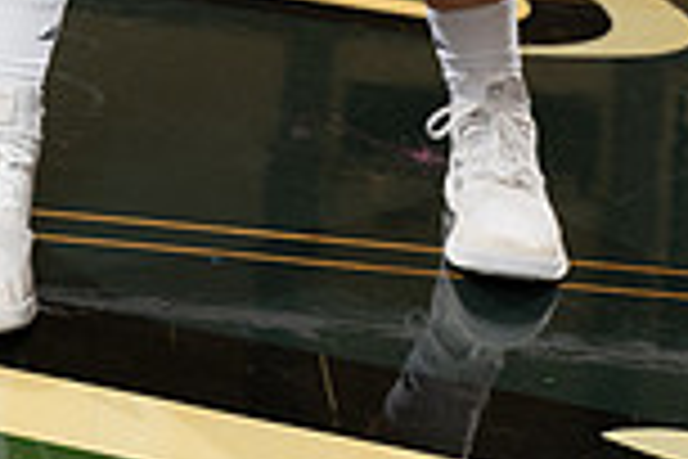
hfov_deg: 22.3
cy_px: -504
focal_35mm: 91
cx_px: 238
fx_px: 1739
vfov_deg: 12.8
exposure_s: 1/250
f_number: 5.6
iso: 640
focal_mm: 31
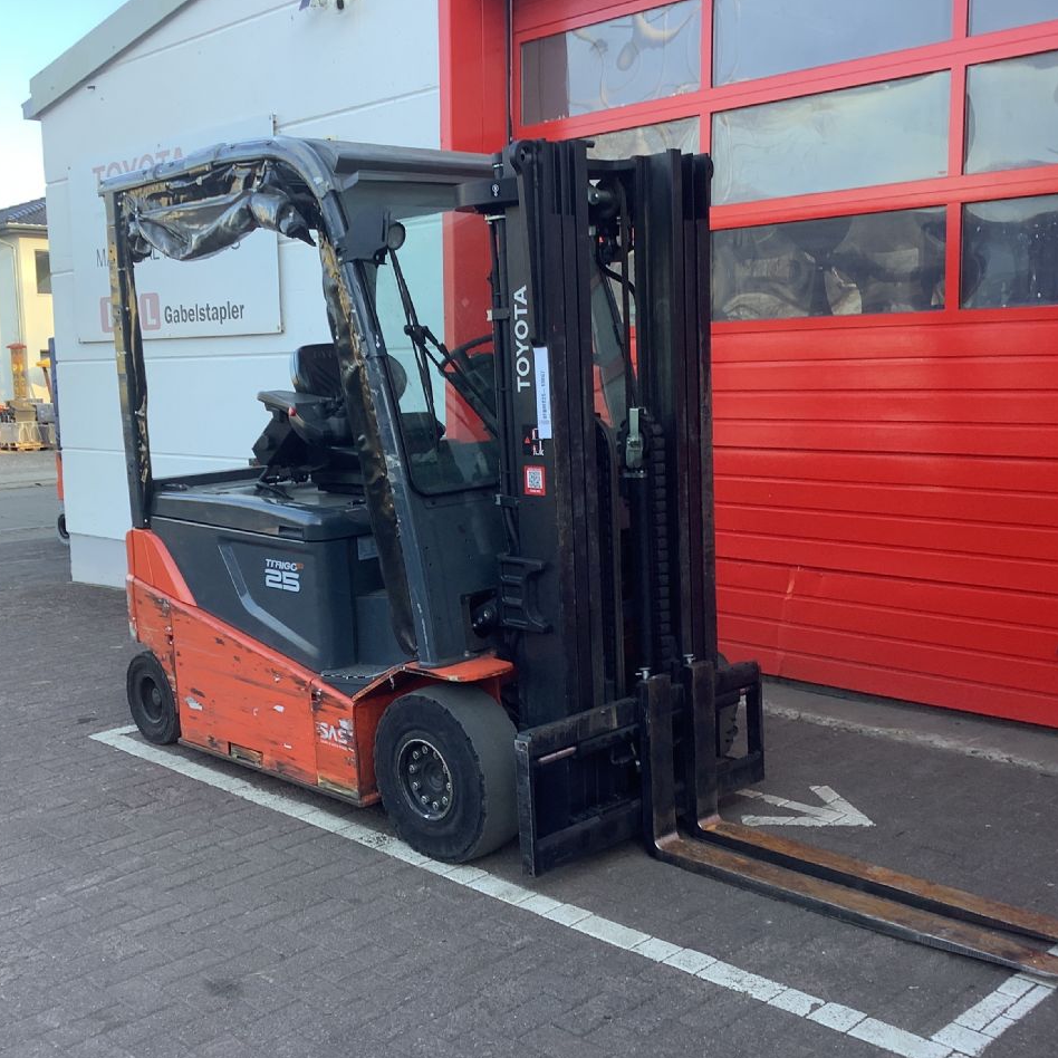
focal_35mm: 37
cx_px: 465
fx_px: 1279
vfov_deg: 44.9
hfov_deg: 44.8
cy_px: 528
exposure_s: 1/100
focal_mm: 3.3
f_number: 2.4
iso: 40
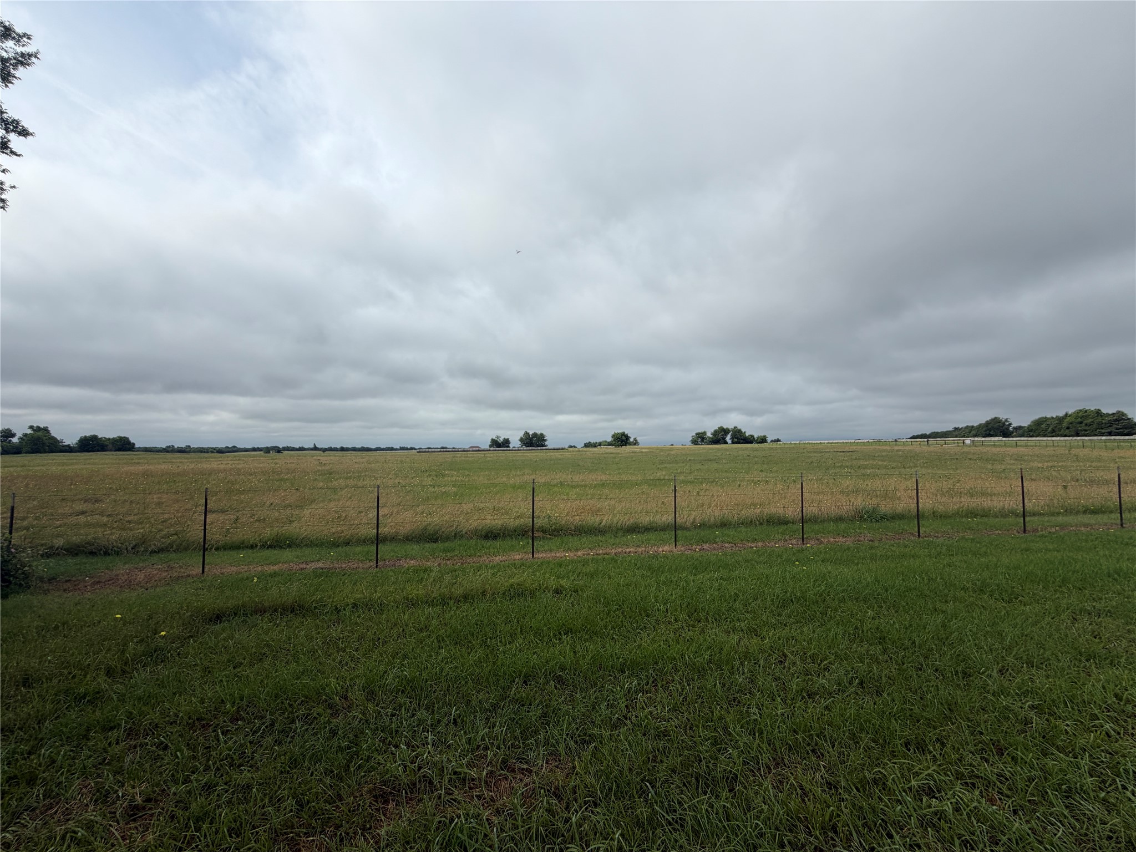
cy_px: 426
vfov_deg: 85.7
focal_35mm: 14
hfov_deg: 102.1
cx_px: 568
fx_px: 459
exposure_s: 1/1285
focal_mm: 2.22
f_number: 2.2
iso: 20
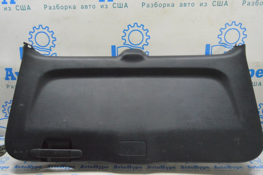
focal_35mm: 27
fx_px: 197
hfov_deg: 67.4
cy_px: 88
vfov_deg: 47.9
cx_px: 132
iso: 6400
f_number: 20
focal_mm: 18
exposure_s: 1/15
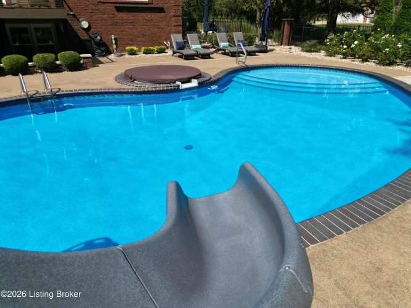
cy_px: 154
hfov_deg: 71.6
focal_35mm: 24
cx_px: 206
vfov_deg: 56.8
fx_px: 285
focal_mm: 6.72
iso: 110
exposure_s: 1/240
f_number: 1.7
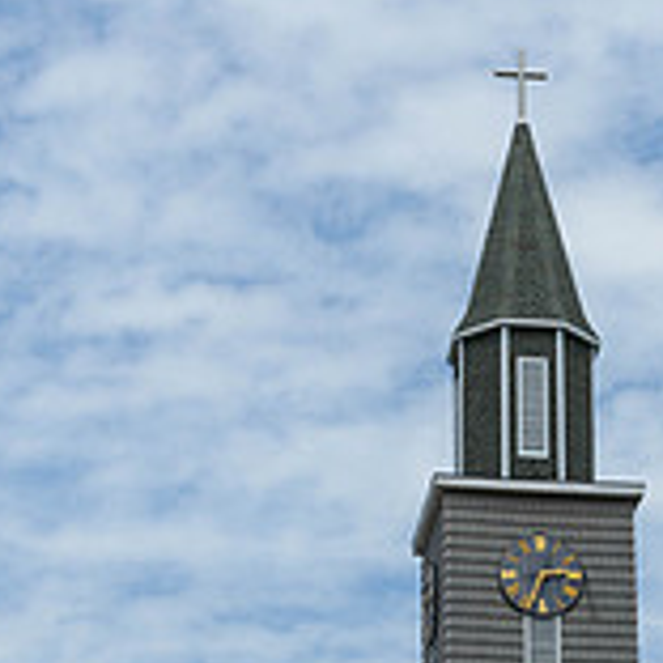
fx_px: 2514
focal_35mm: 116
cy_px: 801
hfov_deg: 15.0
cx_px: 493
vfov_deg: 14.5
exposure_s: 1/160
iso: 100
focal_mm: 36
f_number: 11
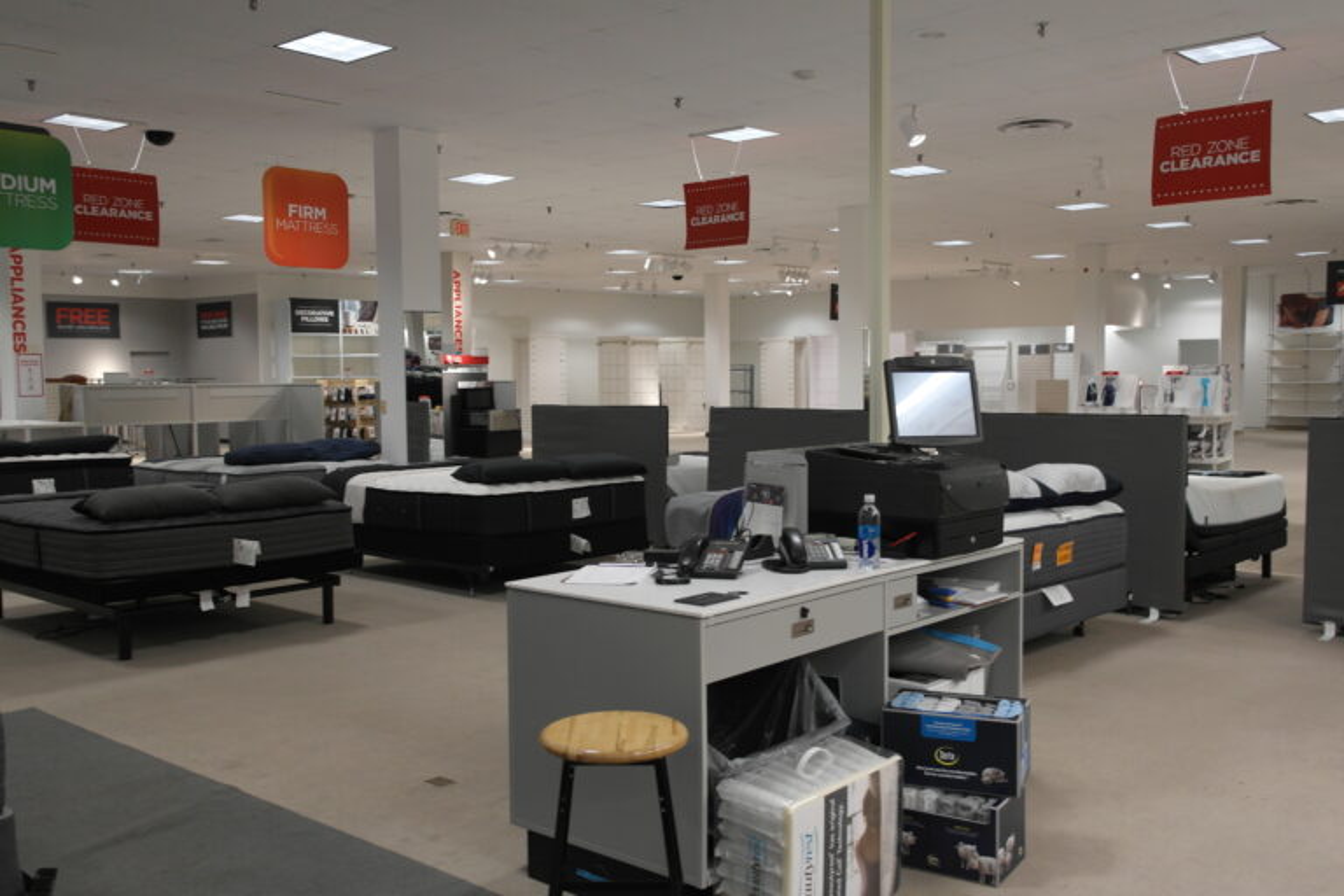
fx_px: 1232
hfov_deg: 57.2
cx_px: 672
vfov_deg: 40.0
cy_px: 448
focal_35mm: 33
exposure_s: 1/30
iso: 400
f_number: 3.5
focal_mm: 22
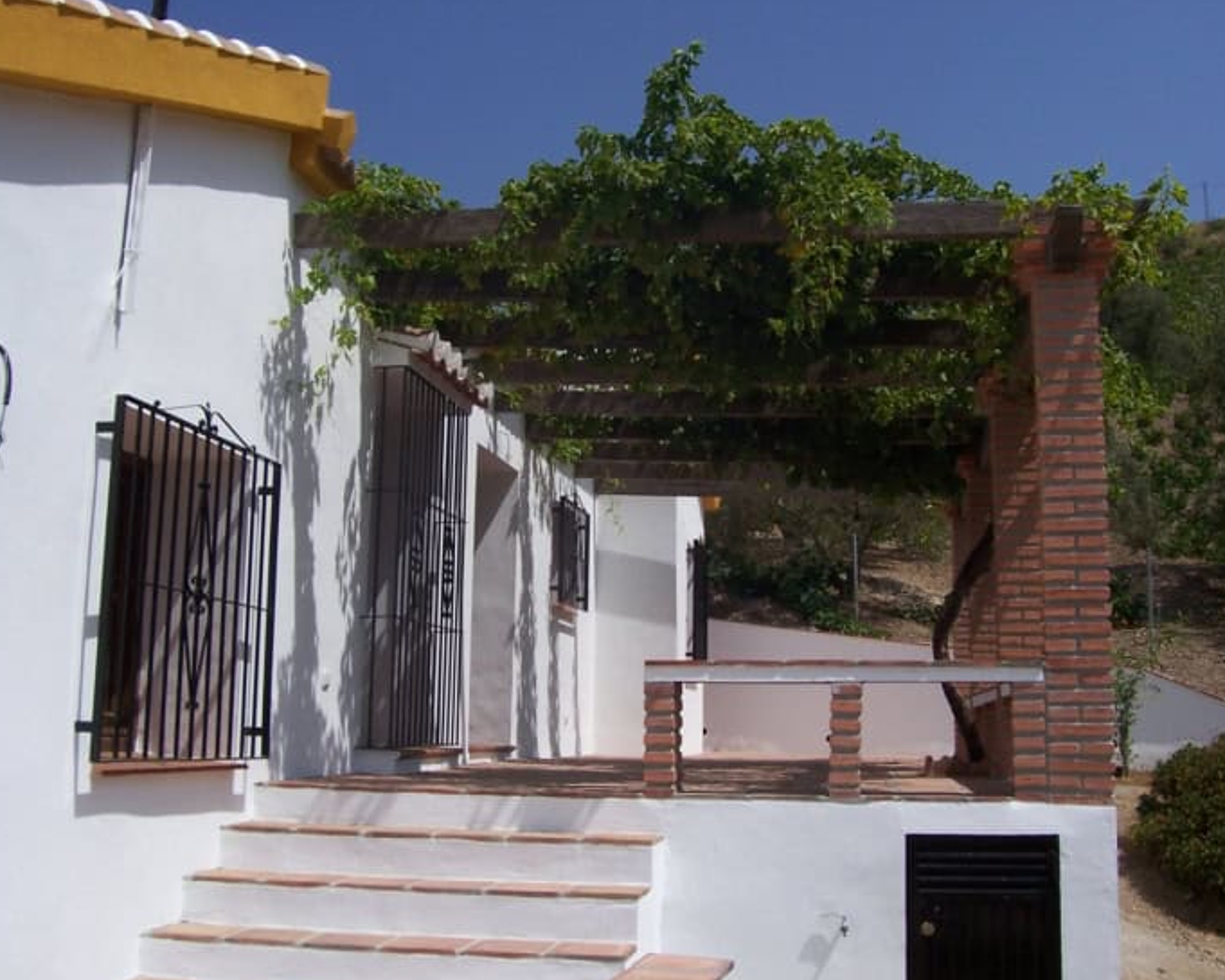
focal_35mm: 39
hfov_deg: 46.8
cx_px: 642
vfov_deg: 38.2
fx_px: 1414
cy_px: 471
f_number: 5.23
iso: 79
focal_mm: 5.6
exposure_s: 1/862
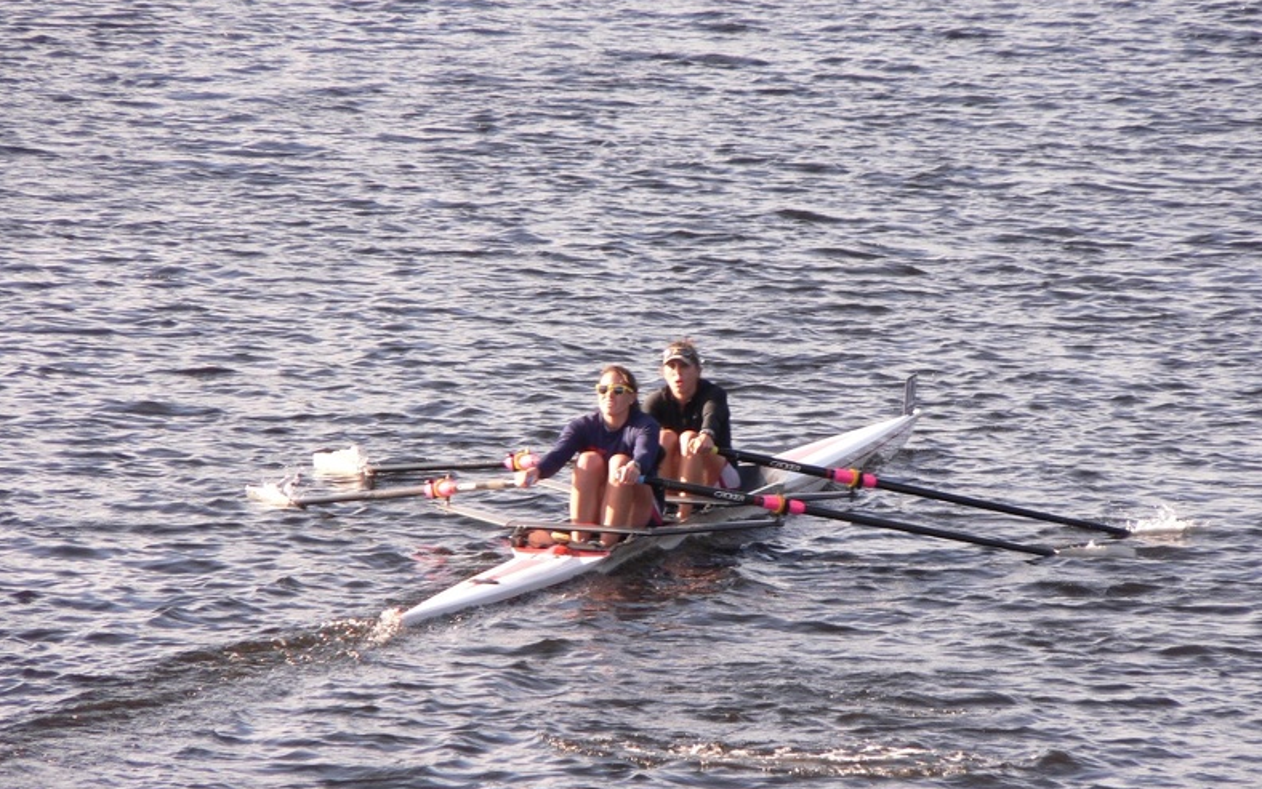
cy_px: 450
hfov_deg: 4.6
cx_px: 633
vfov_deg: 2.9
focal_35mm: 460
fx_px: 15826
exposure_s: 1/200
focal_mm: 72
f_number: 4
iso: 80
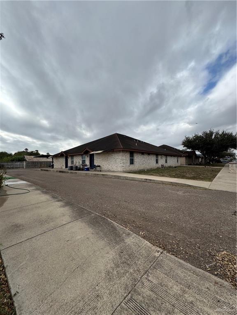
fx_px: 128
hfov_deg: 85.7
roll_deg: +1.6
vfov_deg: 102.1
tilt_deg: +2.8
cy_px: 158
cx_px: 118
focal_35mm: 14
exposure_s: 1/1927
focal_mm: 2.22
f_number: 2.2
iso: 50
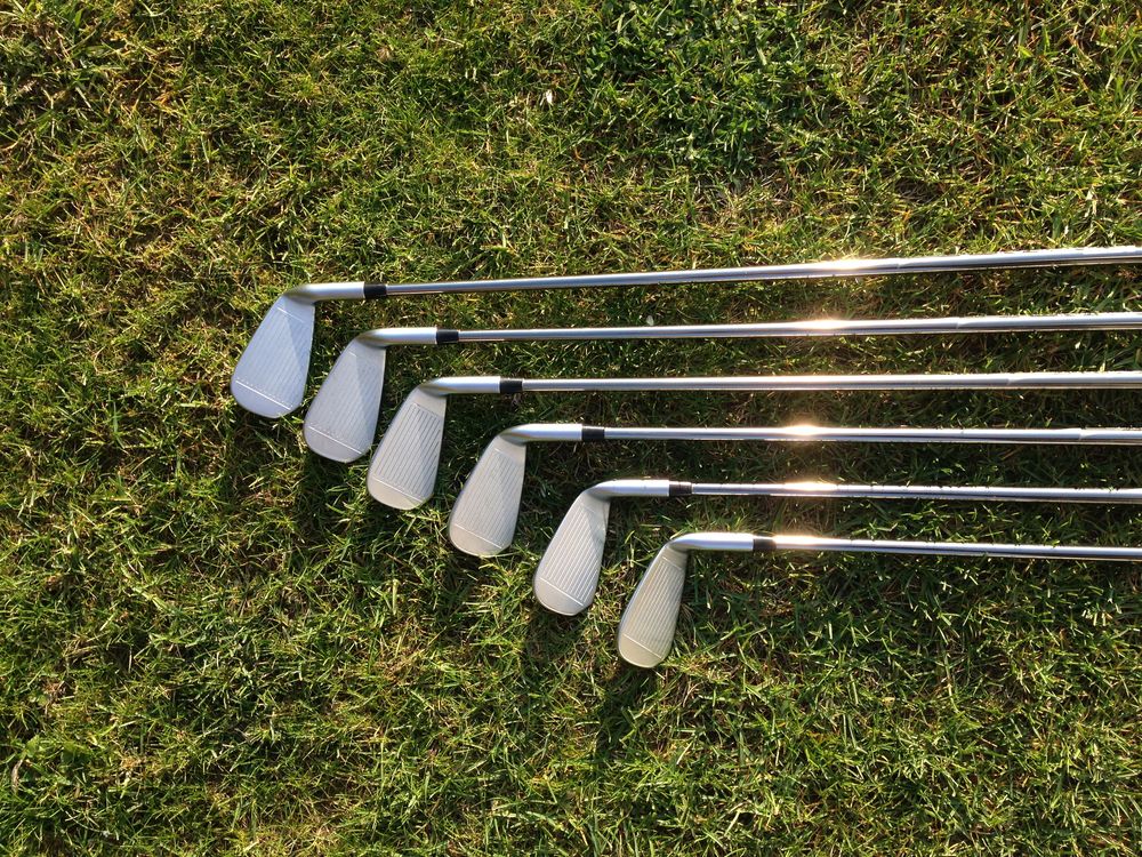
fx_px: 1089
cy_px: 428
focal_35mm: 33
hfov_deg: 55.4
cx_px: 571
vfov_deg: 42.9
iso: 50
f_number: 2.4
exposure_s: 1/341
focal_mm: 4.12
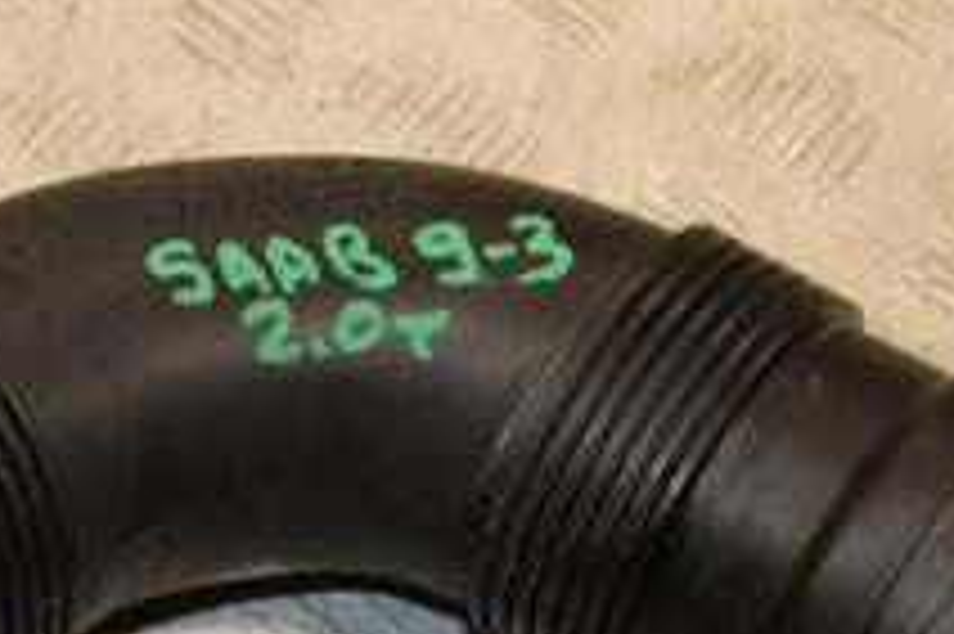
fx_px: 3601
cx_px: -90
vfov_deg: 10.0
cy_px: 634
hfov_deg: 14.7
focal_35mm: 136
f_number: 8
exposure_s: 1/200
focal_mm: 32
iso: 800
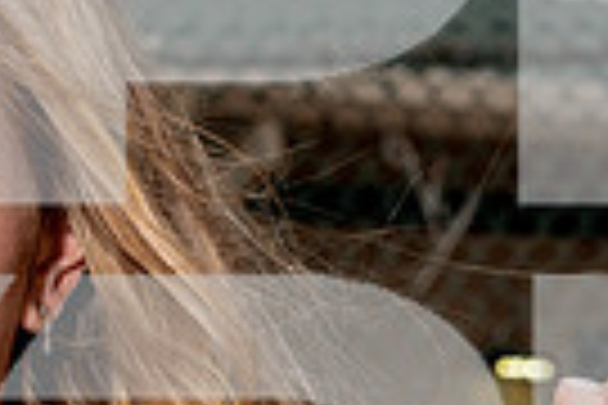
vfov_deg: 5.6
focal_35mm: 244
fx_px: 4121
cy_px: 515
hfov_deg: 8.4
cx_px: -95
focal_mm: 57
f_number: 8
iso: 100
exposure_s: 1/250
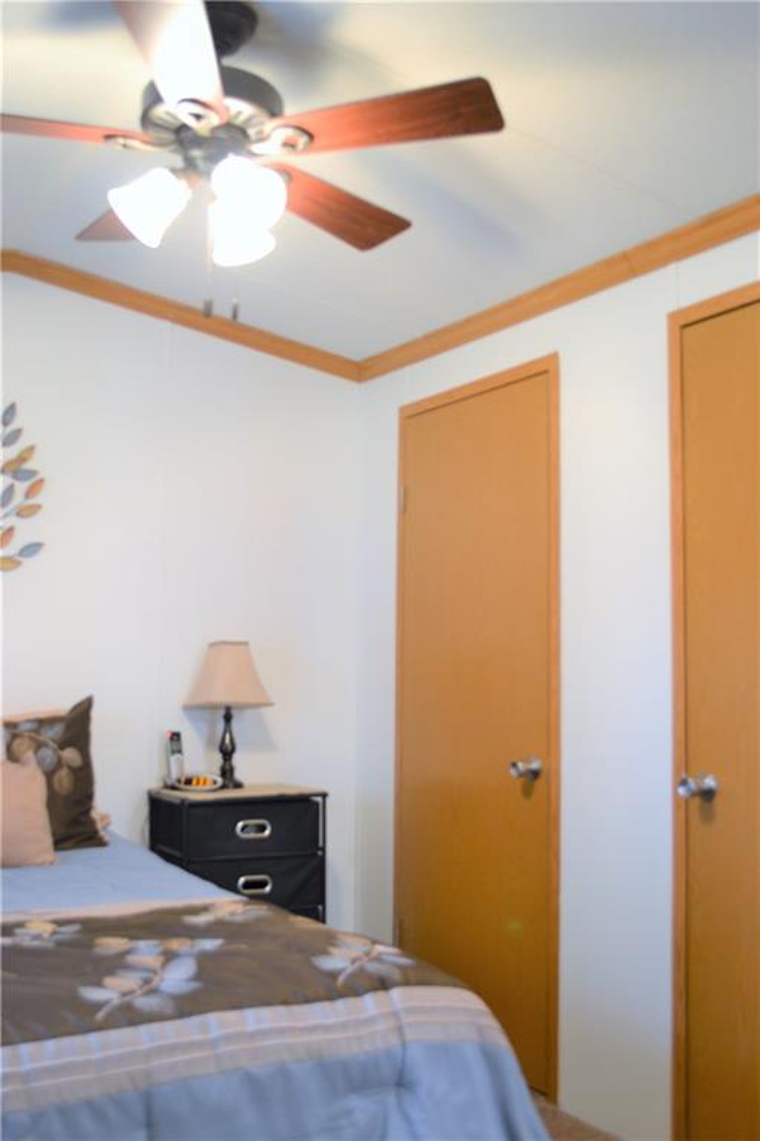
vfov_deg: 53.1
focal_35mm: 36
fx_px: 1140
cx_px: 380
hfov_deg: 36.9
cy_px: 570
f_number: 4
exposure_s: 1/10
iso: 400
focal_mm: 24
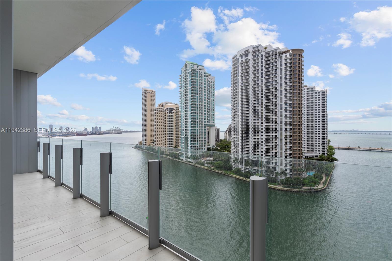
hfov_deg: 93.3
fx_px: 185
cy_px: 130
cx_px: 196
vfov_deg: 70.4
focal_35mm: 17
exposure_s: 1/400
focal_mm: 17
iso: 100
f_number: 8
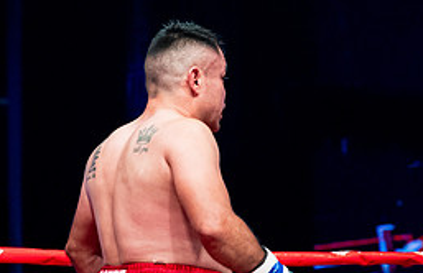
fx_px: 2200
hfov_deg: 10.8
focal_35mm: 189
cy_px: 201
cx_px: 531
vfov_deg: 7.1
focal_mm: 65
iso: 4000
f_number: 2.8
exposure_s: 1/1000
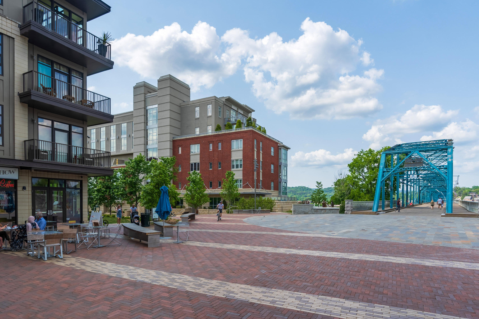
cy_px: 160
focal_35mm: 18
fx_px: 239
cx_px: 240
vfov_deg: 67.4
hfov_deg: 90.0
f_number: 8
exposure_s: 1/2500
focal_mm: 18
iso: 250
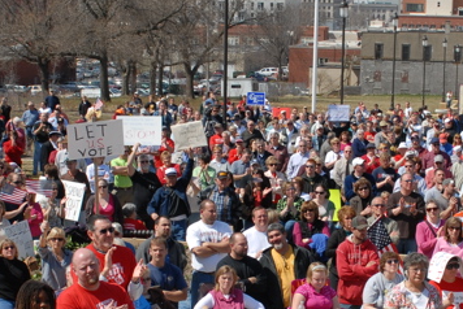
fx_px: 1300
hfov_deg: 20.2
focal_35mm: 101
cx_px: 288
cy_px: 201
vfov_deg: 13.6
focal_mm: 24
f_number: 8
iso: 100
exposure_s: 1/250
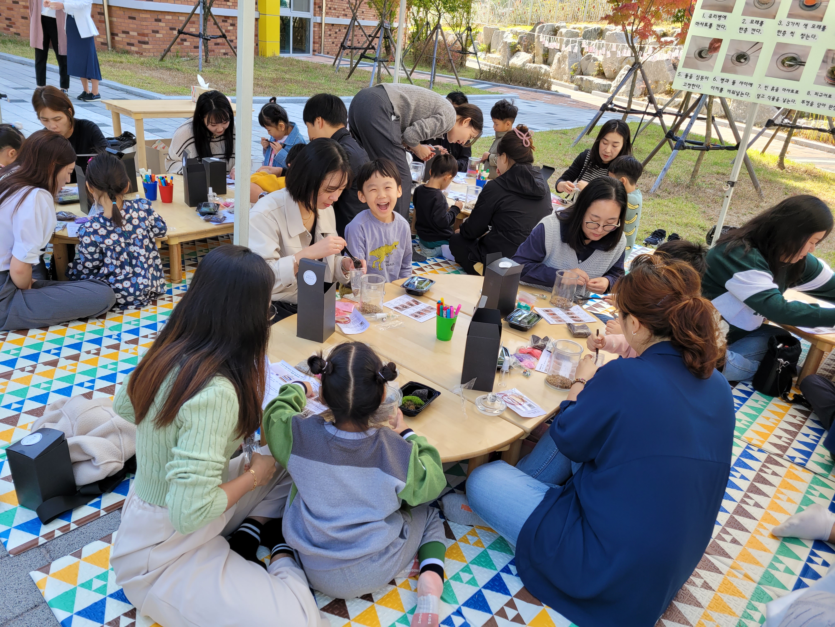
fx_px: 627
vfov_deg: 53.1
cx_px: 418
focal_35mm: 26
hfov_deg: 67.3
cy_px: 314
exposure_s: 1/319
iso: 40
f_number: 1.8
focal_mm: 5.4
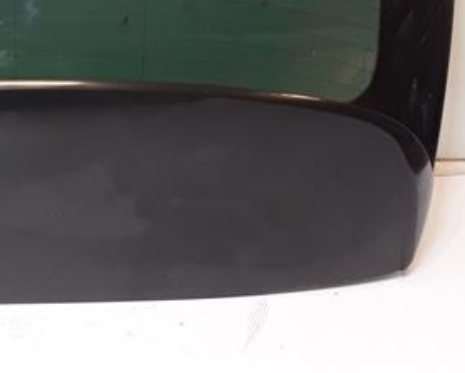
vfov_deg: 23.9
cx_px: 12
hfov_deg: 28.7
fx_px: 854
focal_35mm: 62
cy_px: 36
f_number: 1.9
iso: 80
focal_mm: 2.91
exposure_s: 1/50
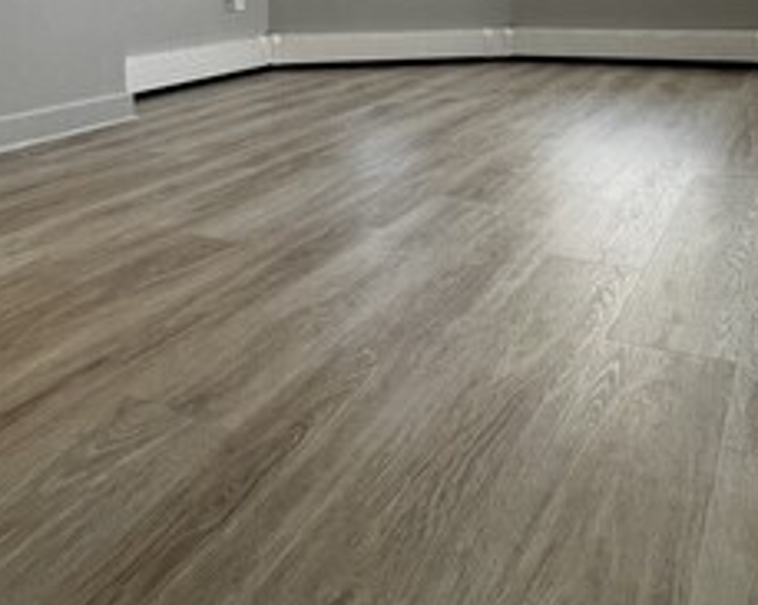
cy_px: 63
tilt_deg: -6.3
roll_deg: +1.5
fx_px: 830
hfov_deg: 48.1
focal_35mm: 37
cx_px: 237
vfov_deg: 37.5
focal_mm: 1.57
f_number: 1.8
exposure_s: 1/120
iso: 100
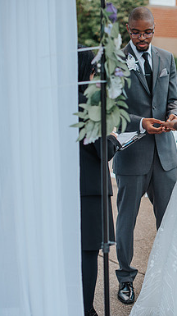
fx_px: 660
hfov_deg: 14.9
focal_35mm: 79
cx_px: 196
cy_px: 158
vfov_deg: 26.9
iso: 200
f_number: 2.5
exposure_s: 1/1250
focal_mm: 50
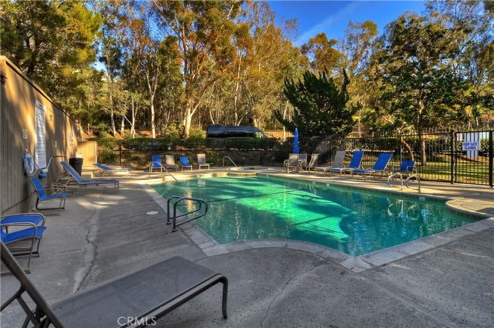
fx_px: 247
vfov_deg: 67.3
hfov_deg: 90.1
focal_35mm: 18
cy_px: 164
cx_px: 247
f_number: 7.1
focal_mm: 12
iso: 160
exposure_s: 1/250
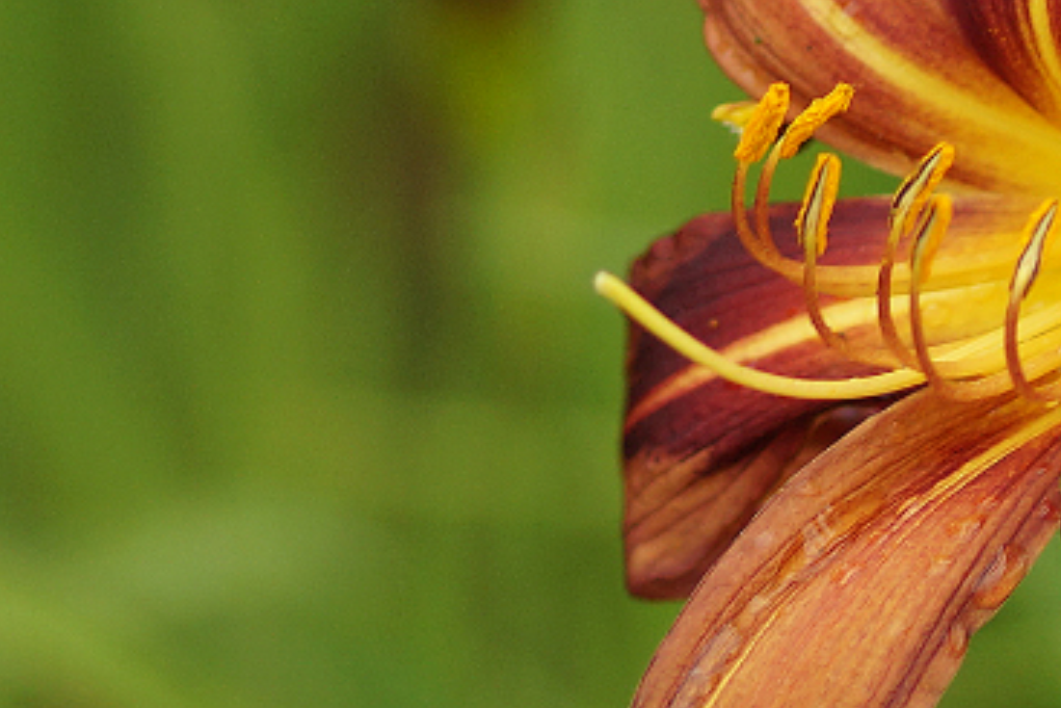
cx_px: 1269
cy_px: 462
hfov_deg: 4.2
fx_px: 14446
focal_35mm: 490
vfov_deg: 2.8
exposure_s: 1/160
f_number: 2.8
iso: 125
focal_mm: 100
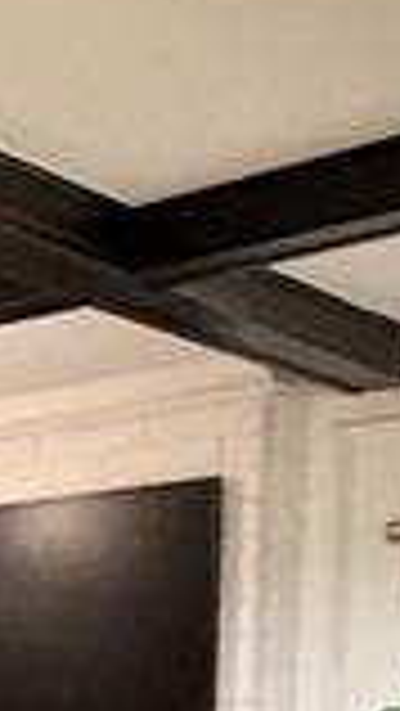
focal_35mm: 99
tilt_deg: -2.4
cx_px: -800
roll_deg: -0.4
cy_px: 868
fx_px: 1865
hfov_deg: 9.5
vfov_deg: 20.1
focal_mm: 2.22
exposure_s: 1/40
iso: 1000
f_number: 2.2
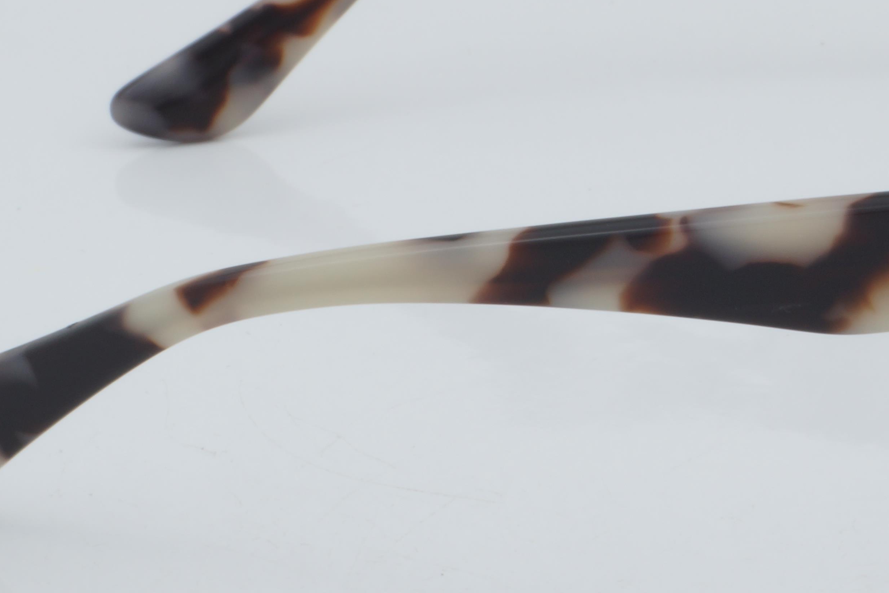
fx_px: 4518
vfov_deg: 7.5
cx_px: 852
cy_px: 130
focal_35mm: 183
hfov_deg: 11.1
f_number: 32
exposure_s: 1/3
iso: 100
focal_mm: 50
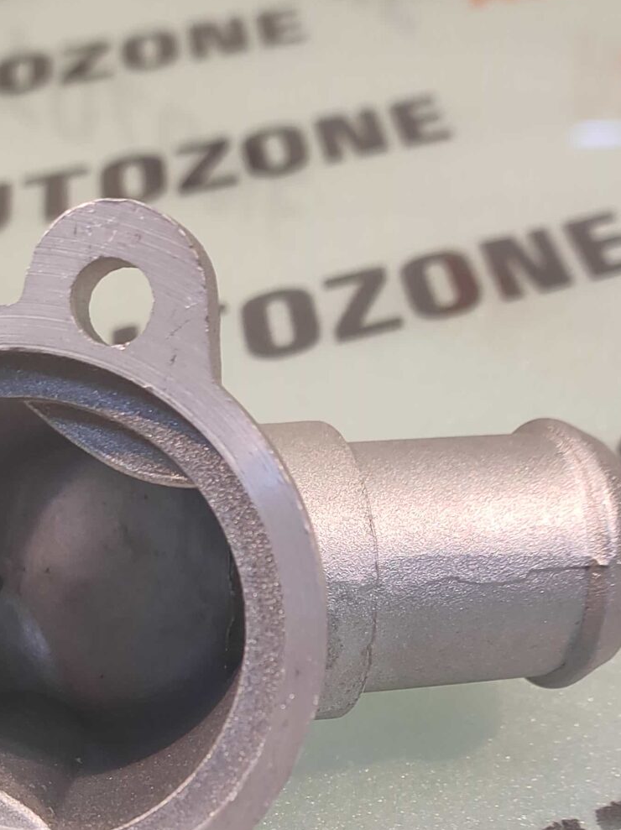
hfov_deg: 32.3
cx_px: 170
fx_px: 1054
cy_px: 733
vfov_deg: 40.1
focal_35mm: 44
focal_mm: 4.74
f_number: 1.79
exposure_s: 1/33
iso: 172
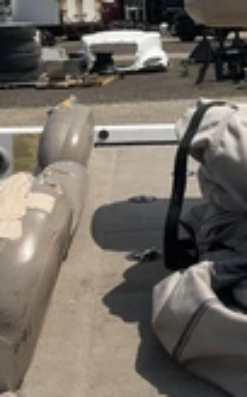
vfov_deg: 27.0
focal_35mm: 75
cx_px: 308
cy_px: 85
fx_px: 811
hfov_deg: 16.5
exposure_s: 1/2801
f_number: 1.8
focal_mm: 3
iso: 25
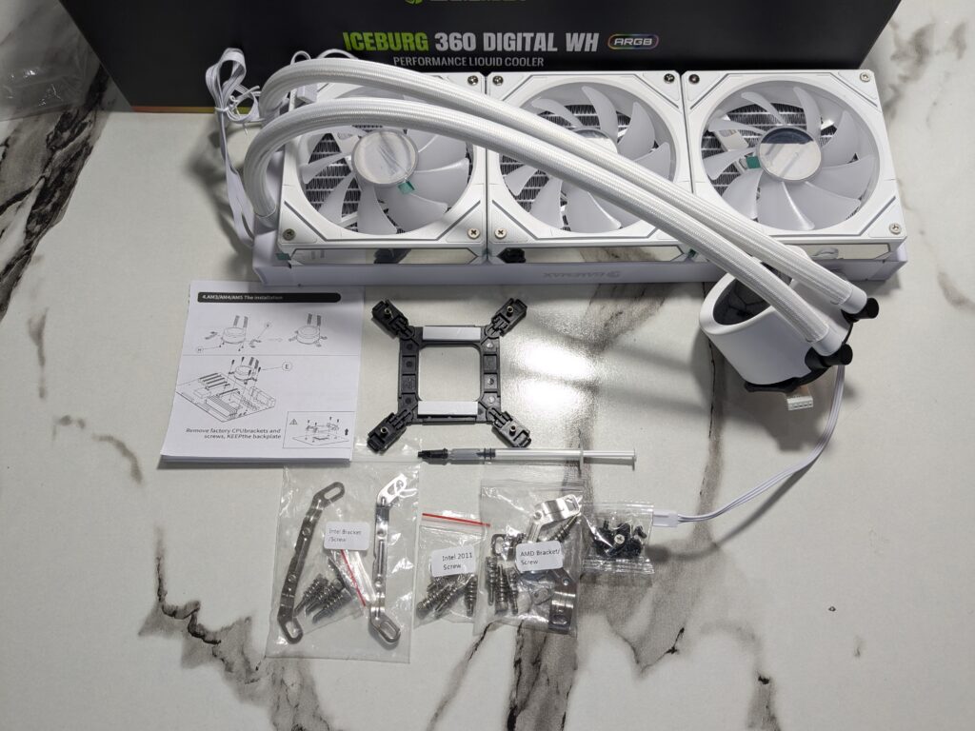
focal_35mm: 27
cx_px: 488
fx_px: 760
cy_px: 366
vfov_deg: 51.4
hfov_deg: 65.3
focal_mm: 4.38
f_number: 1.73
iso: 88
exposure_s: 1/99.9
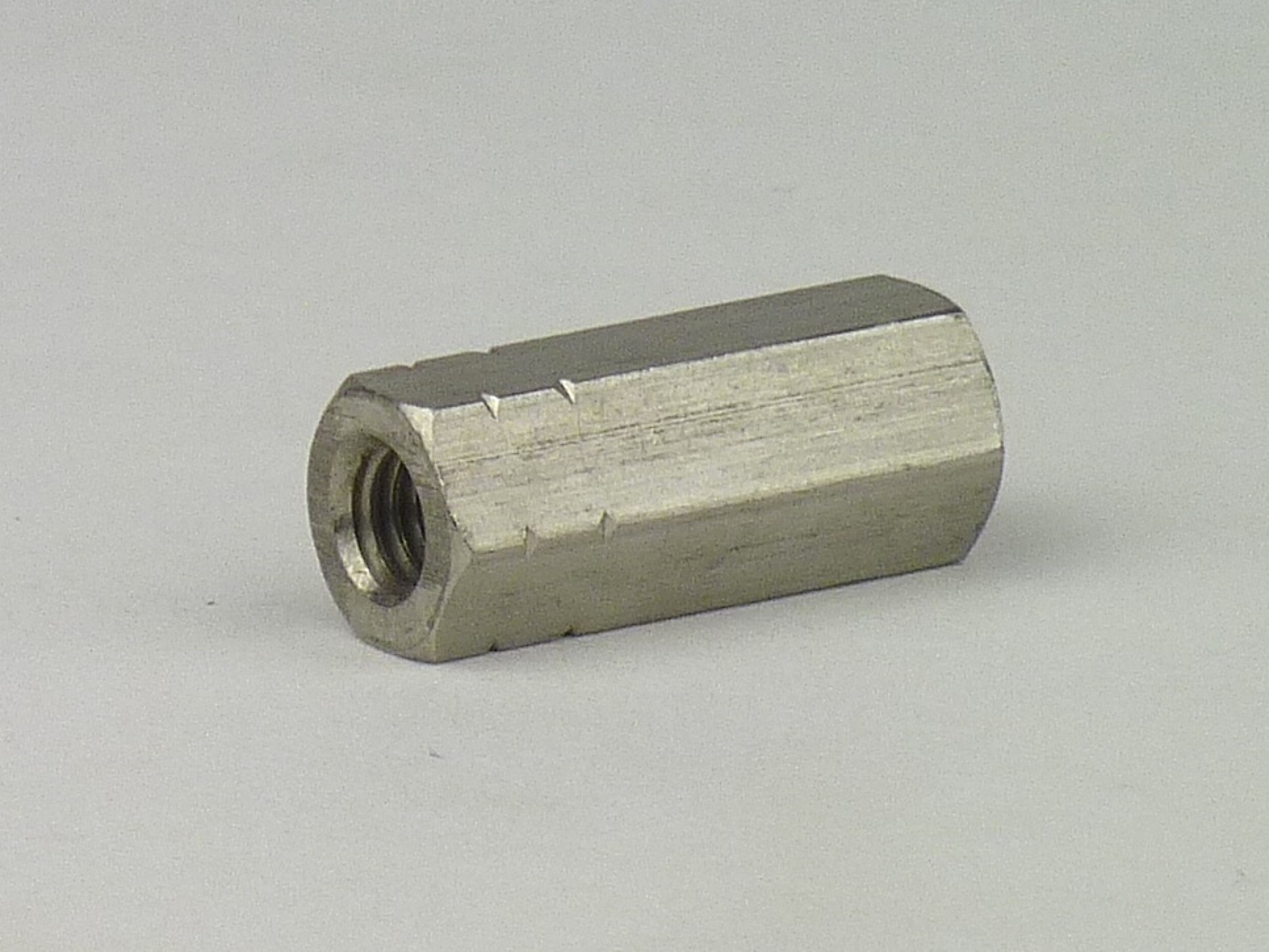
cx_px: 634
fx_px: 17821
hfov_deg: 4.1
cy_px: 476
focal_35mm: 486
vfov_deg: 3.1
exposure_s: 1/125
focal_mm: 86.4
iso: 100
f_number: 4.4
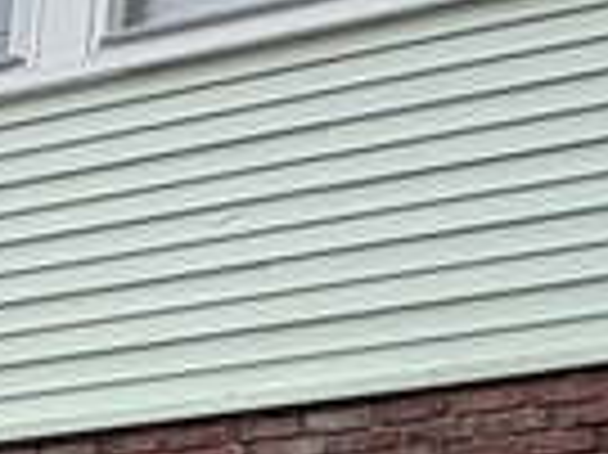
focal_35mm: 106
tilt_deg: +14.4
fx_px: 1860
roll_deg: -5.3
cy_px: 895
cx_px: 401
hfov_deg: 18.5
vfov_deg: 12.4
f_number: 2.2
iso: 50
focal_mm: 2.22
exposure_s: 1/980
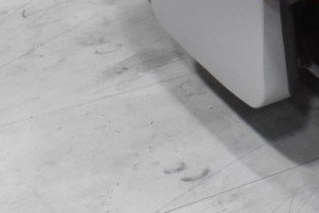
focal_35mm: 165
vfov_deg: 8.1
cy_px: -162
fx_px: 1465
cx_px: 454
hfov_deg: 12.0
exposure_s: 1/30
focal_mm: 25
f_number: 5
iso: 1600
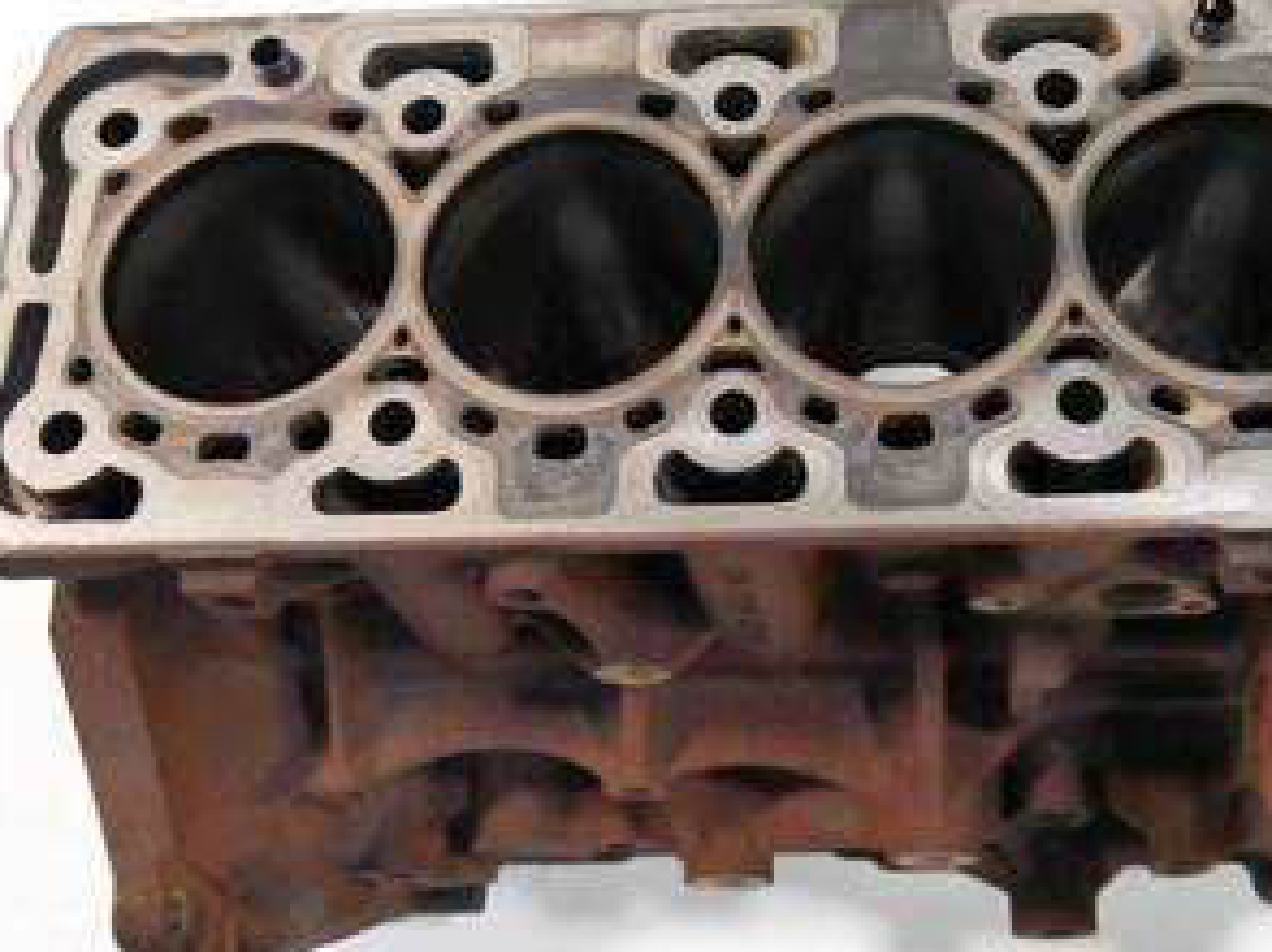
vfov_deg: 29.6
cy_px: 394
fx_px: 1799
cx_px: 809
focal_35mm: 49
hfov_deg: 38.6
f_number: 3.5
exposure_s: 1/125
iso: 2000
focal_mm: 15
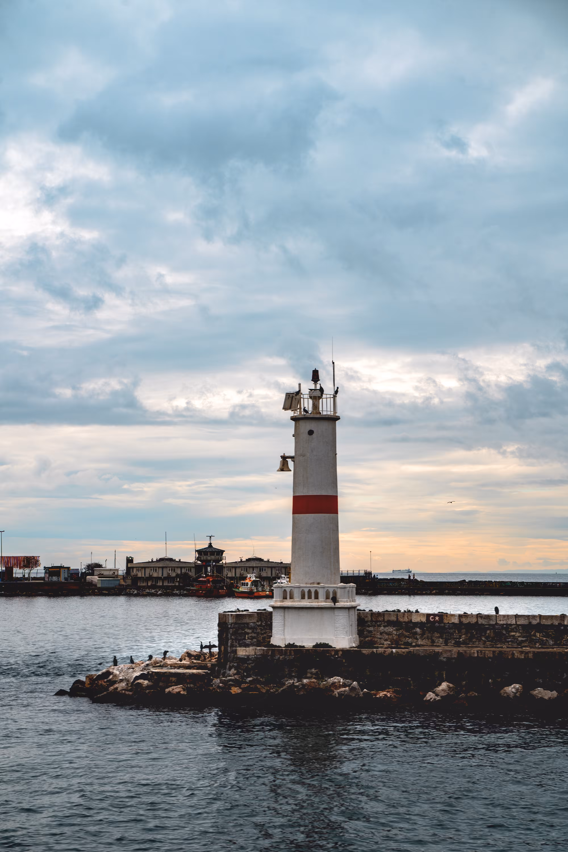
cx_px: 284
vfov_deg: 27.0
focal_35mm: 75
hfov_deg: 18.2
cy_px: 426
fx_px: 1775
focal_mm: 75
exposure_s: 1/160
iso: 100
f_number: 9
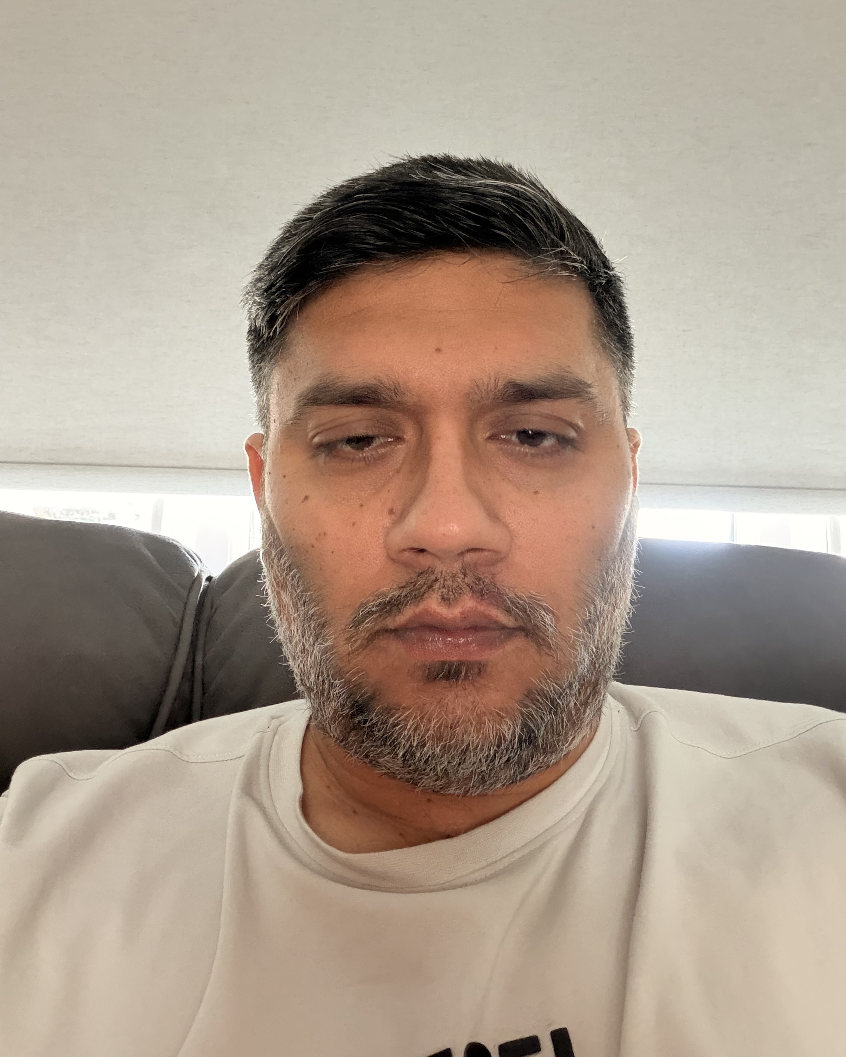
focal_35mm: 32
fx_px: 1001
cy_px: 484
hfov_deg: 45.8
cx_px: 425
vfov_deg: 55.6
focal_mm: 2.71
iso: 640
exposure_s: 1/29
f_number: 1.9
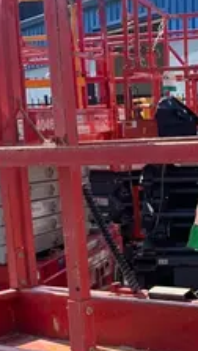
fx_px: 865
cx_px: 174
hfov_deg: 13.0
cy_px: 408
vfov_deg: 21.4
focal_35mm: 93
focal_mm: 4.25
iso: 25
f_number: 1.8
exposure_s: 1/777
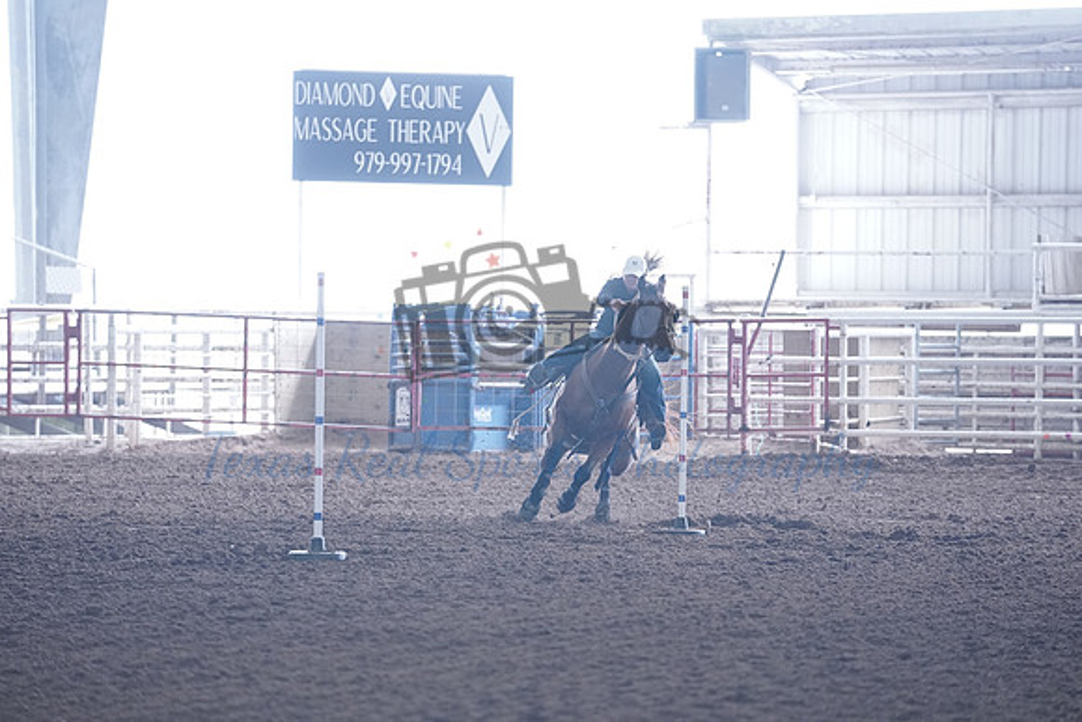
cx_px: 541
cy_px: 361
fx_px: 6012
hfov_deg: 10.3
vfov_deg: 6.9
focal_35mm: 200
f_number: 2.8
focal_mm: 200
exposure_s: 1/1000
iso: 5000
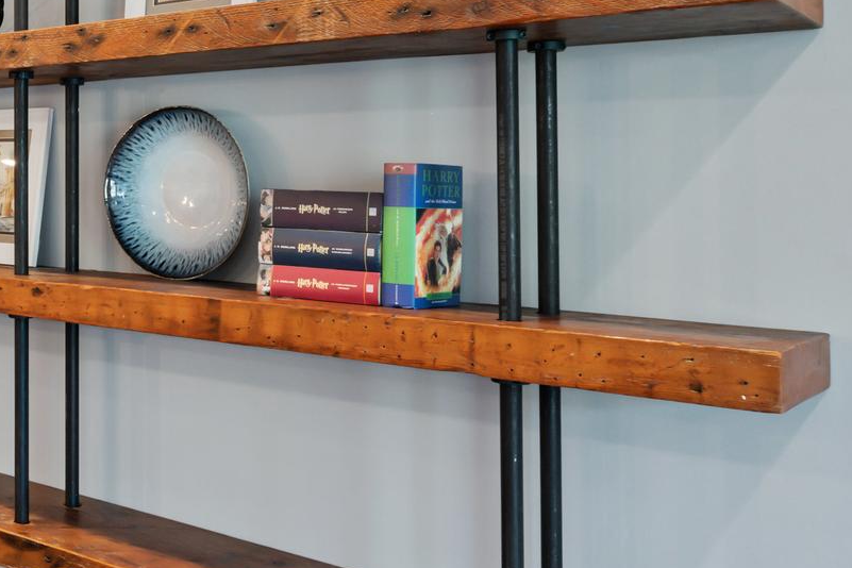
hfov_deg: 36.7
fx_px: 1119
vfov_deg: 28.1
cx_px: -29
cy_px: 149
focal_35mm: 47
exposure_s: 1/4
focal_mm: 18.5
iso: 640
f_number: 8
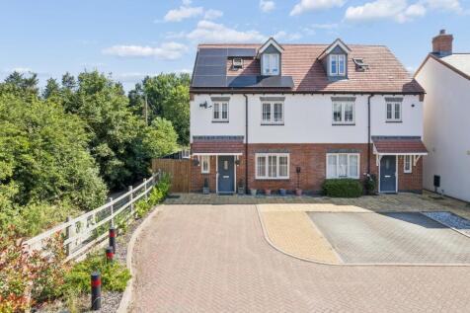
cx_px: 235
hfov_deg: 78.6
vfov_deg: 57.2
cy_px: 156
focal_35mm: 22
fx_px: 287
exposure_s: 1/1250
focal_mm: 8.4
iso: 100
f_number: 2.8
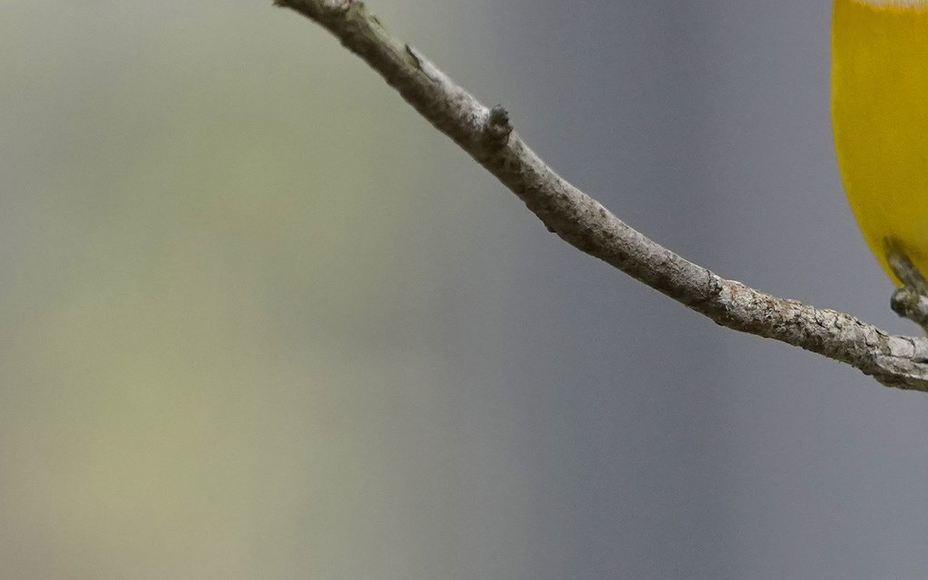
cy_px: 202
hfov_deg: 2.5
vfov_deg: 1.6
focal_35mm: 833
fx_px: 21064
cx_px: 905
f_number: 8
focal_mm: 337
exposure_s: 1/1250
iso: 2500
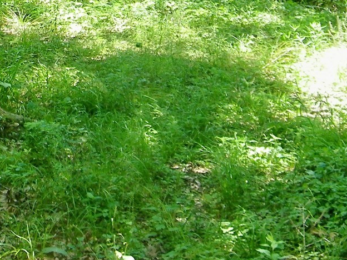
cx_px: 65
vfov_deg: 12.0
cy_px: -69
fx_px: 1203
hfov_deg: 16.3
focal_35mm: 120
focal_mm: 6.9
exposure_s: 1/80
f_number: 3.8
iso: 80
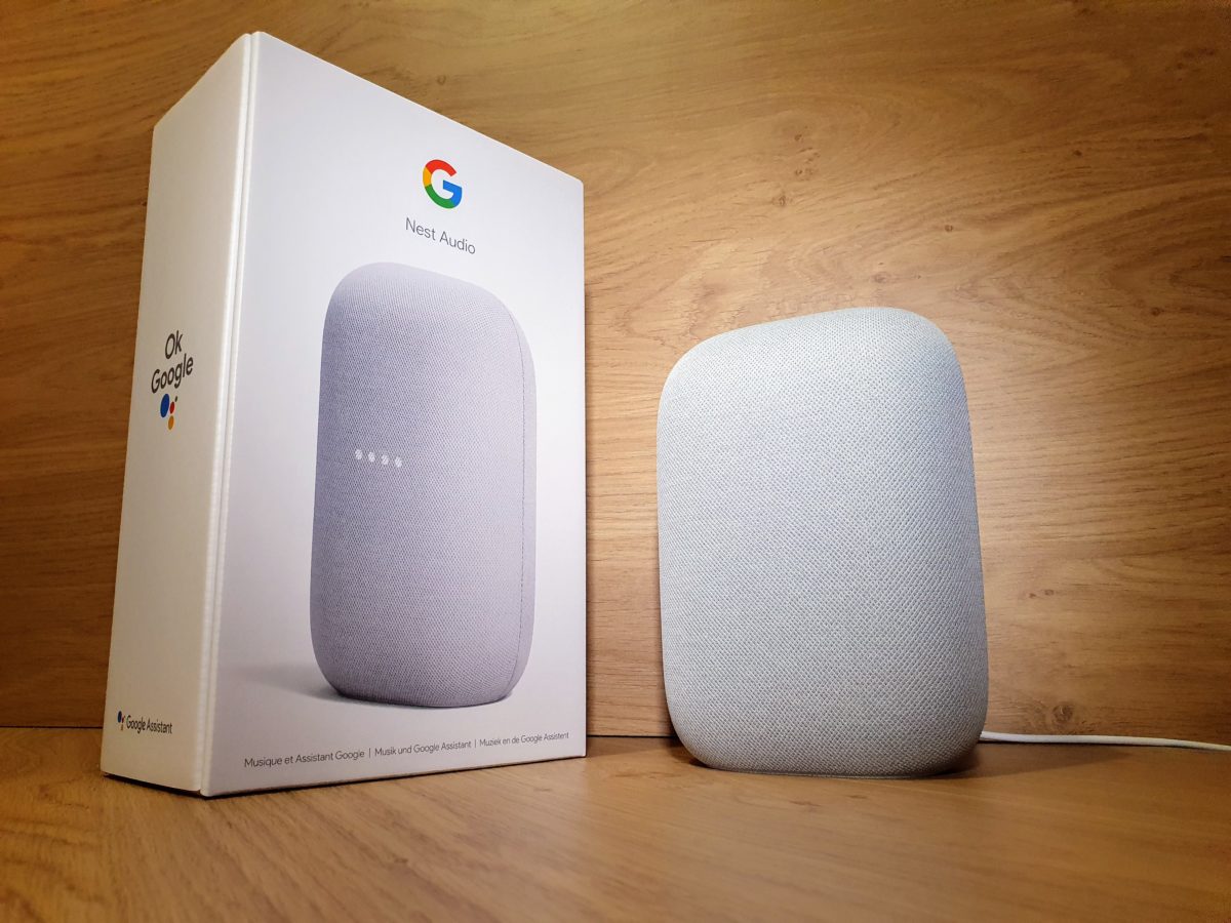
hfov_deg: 67.3
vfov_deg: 53.1
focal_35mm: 26
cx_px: 616
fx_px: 925
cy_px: 462
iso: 320
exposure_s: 1/100
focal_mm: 4.32
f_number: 2.4
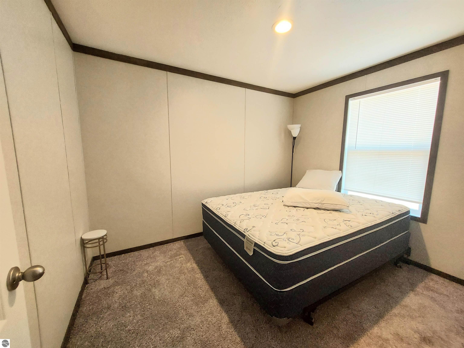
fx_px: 174
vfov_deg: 89.9
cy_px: 174
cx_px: 232
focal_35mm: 13
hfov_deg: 106.2
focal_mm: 1.74
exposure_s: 1/60.2
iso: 160
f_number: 2.2
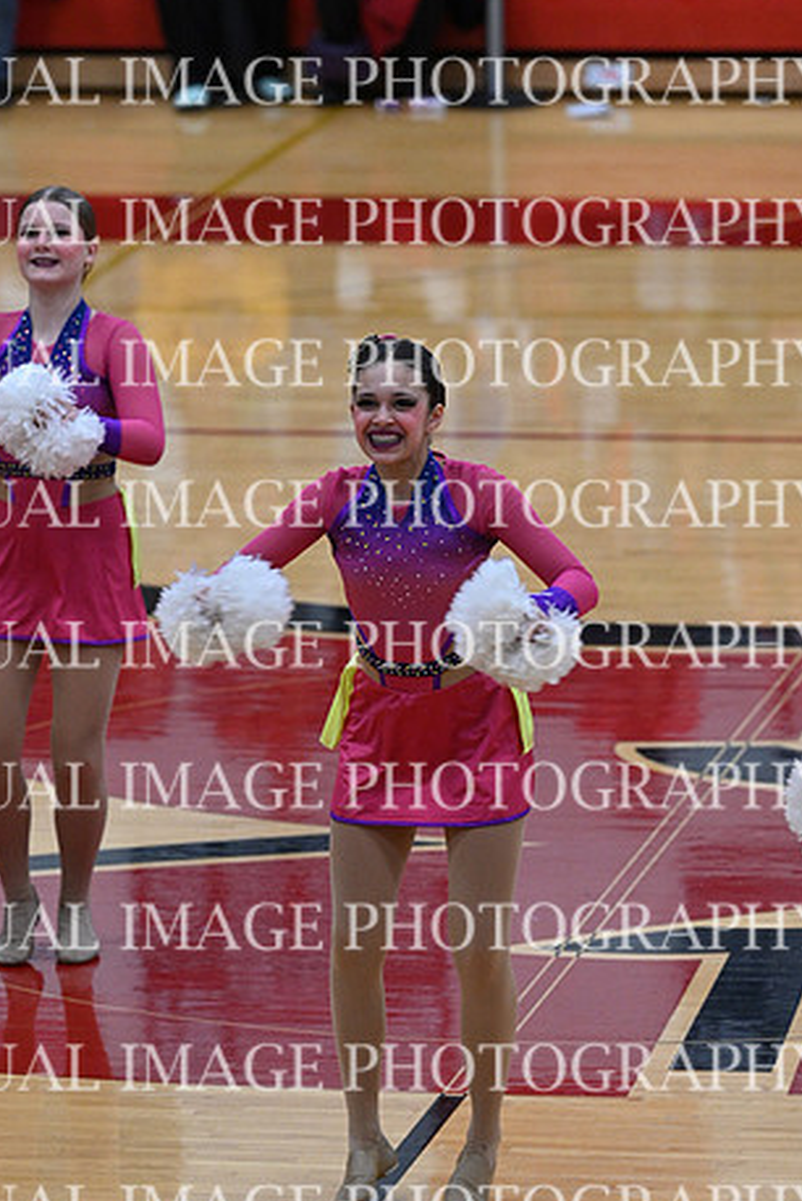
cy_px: 574
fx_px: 8441
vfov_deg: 8.1
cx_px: 326
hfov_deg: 5.4
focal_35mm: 253
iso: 4000
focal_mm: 200
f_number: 4
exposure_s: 1/400
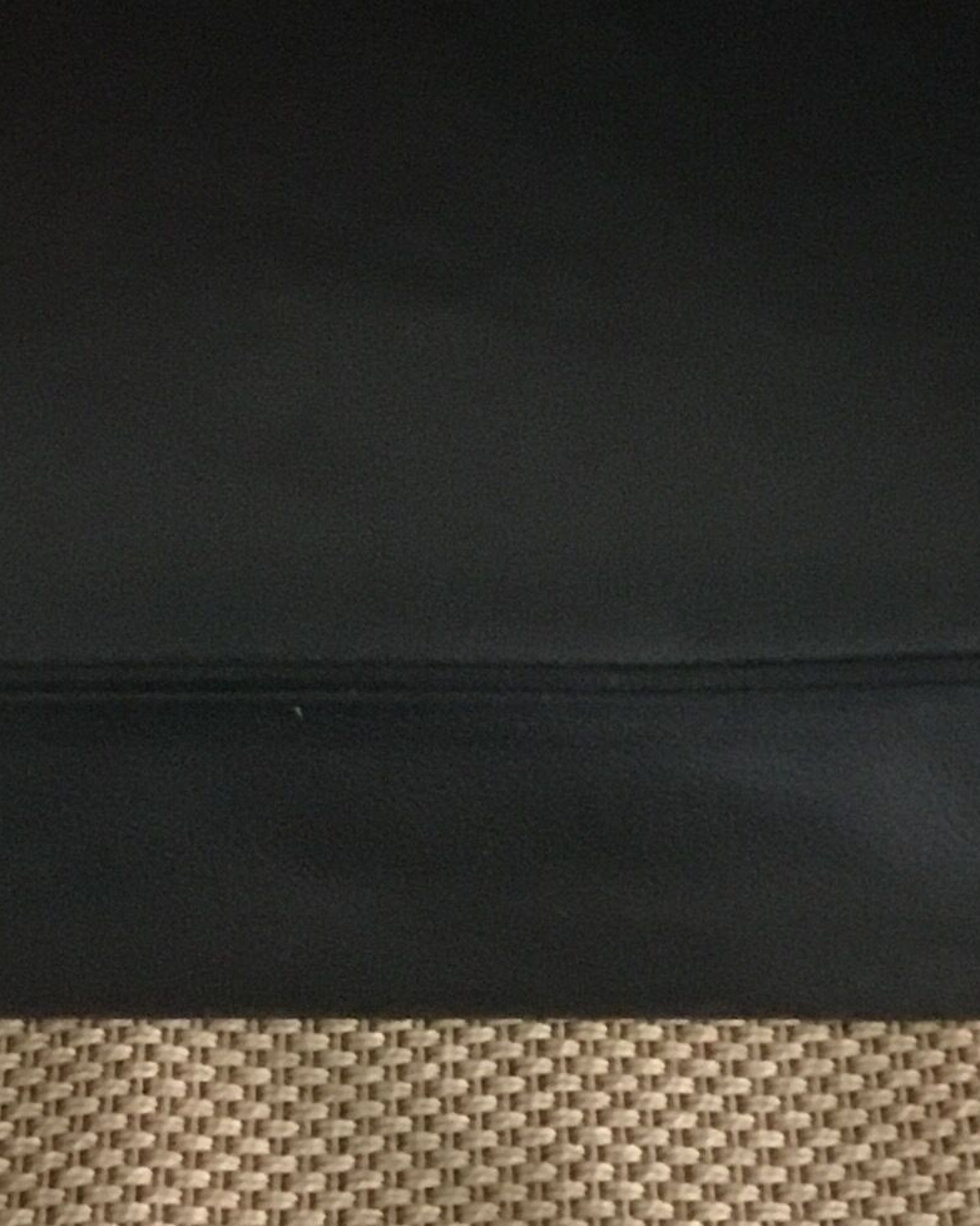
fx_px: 3663
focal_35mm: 101
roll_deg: +2.5
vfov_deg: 18.3
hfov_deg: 15.2
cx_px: 445
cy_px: -100
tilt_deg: -39.1
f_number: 2.4
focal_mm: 3.3
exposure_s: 1/17
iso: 320
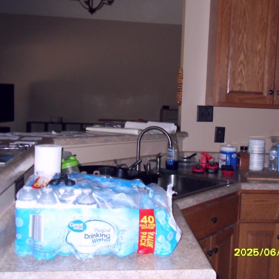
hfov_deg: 39.8
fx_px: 383
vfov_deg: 40.0
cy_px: 137
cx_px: 174
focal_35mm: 42
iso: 400
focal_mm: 6.3
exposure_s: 1/45
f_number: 3.5
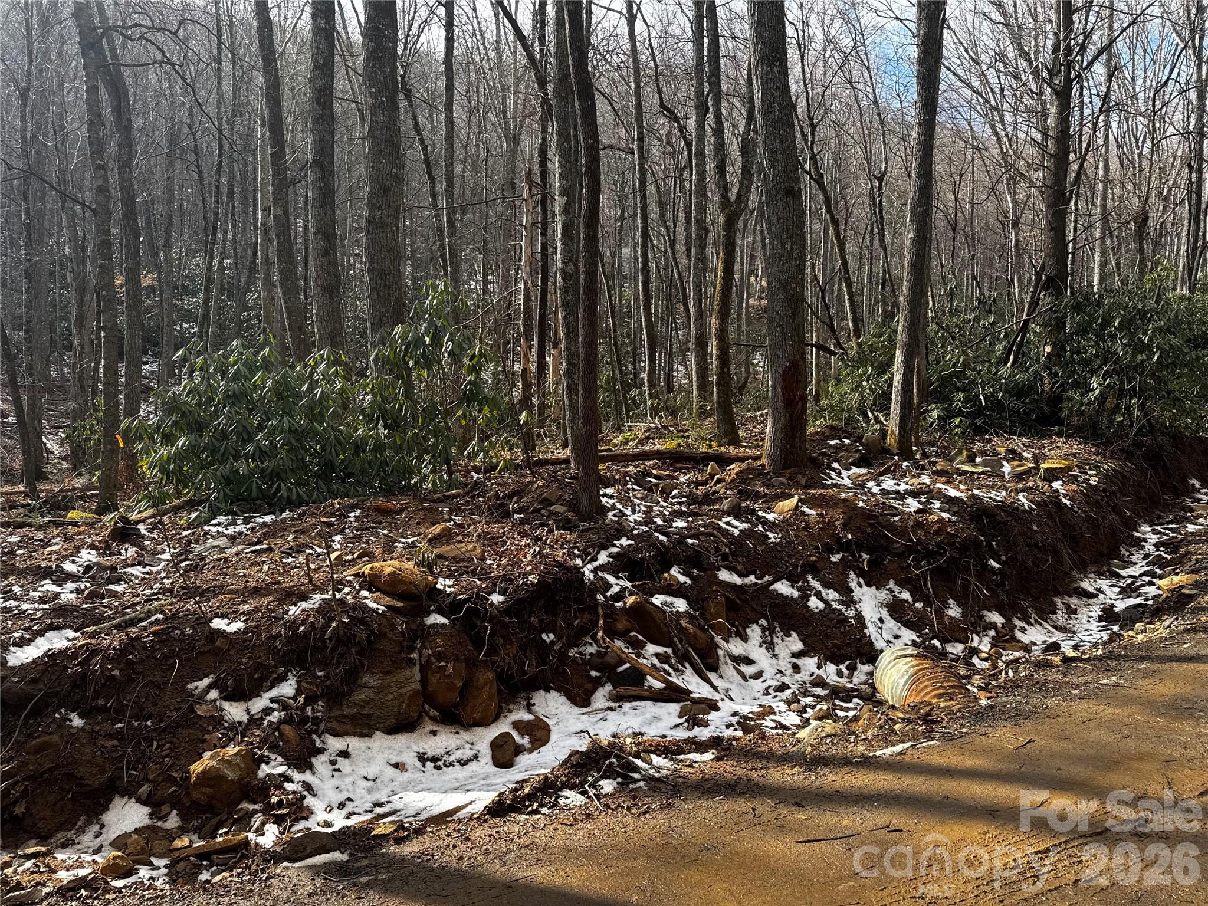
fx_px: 838
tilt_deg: -1.5
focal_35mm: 24
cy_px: 453
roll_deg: -1.1
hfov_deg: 71.6
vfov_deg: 56.8
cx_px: 604
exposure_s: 1/1131
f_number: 1.78
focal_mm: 6.76
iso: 80
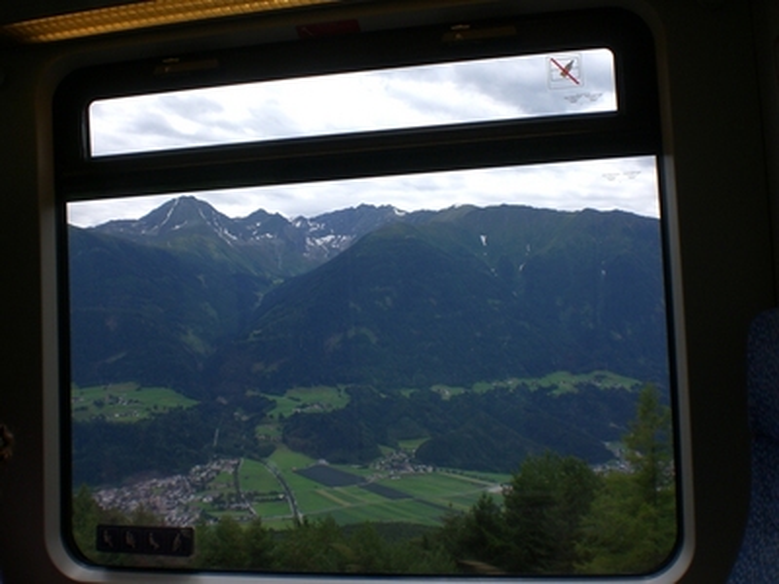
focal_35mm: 38
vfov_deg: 37.7
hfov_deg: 49.0
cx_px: 390
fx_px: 855
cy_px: 292
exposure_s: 1/250
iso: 50
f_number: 4.4
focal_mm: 6.3
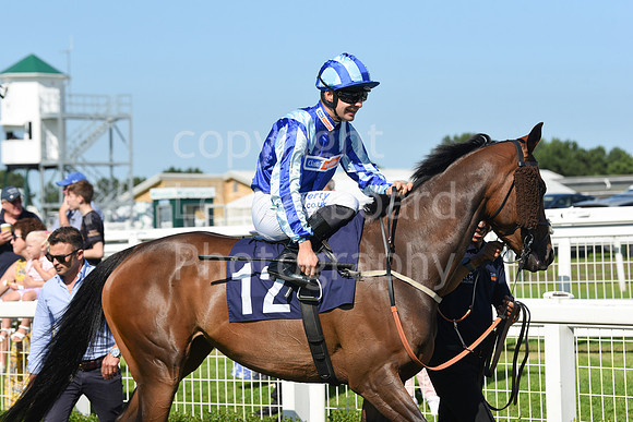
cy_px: 211
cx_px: 316
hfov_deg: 16.8
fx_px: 2146
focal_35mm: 122
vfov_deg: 11.2
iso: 400
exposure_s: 1/2500
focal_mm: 122
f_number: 6.3
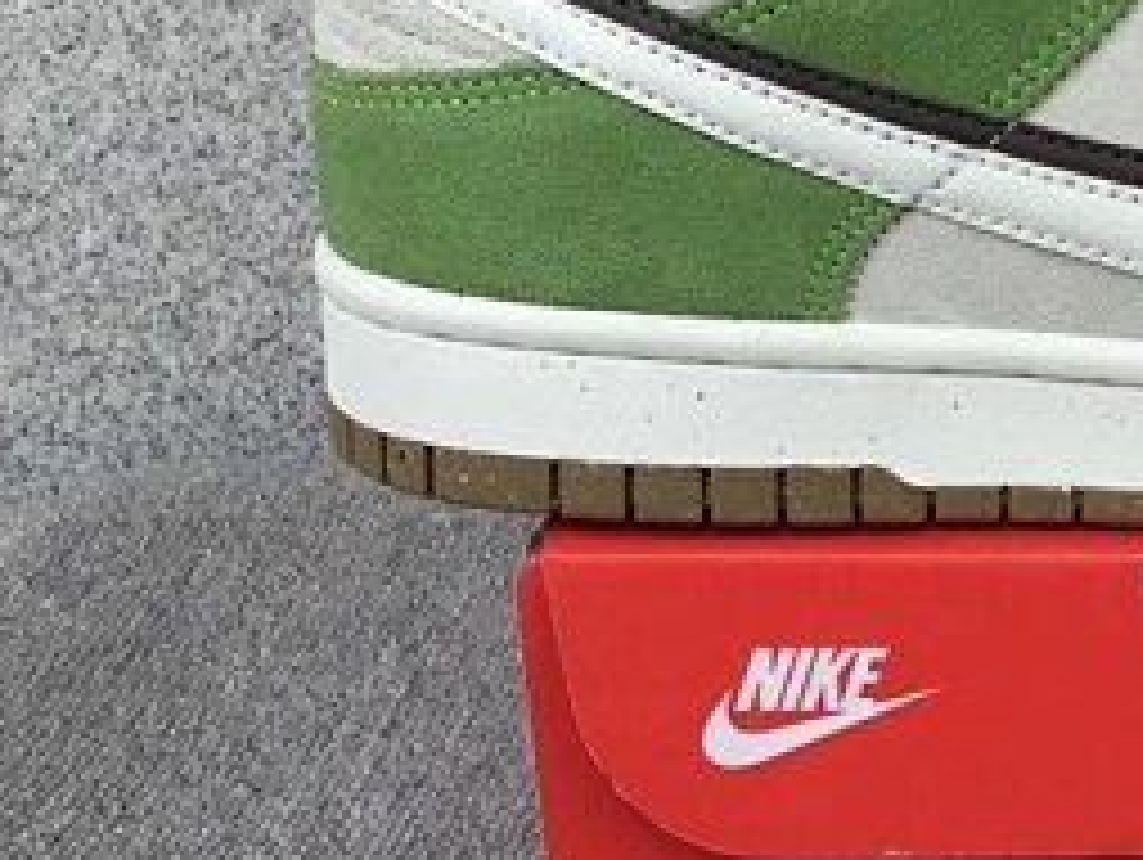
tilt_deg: -19.9
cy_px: 383
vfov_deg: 18.9
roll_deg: +0.5
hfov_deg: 23.3
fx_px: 2578
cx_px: 1300
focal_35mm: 78
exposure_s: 1/539
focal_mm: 3.3
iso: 25
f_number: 2.4
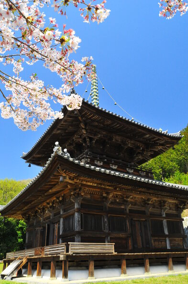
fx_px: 212
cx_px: 94
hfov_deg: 47.8
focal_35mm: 27
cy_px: 142
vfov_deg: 67.5
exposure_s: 1/100
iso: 800
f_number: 11
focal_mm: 18
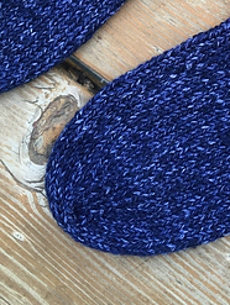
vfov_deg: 24.4
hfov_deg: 19.6
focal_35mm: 75
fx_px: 663
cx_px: 164
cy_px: -20
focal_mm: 4.15
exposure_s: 1/120
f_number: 2.2
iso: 40
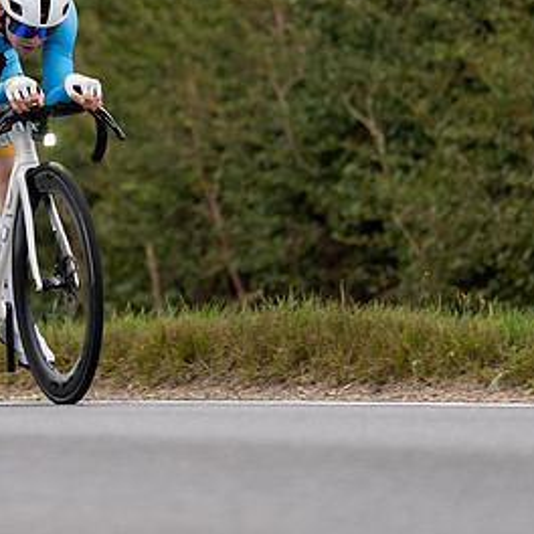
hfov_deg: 3.7
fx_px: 8343
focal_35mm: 478
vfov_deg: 3.7
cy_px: 52
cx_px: -27
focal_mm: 167
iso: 500
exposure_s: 1/800
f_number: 2.8
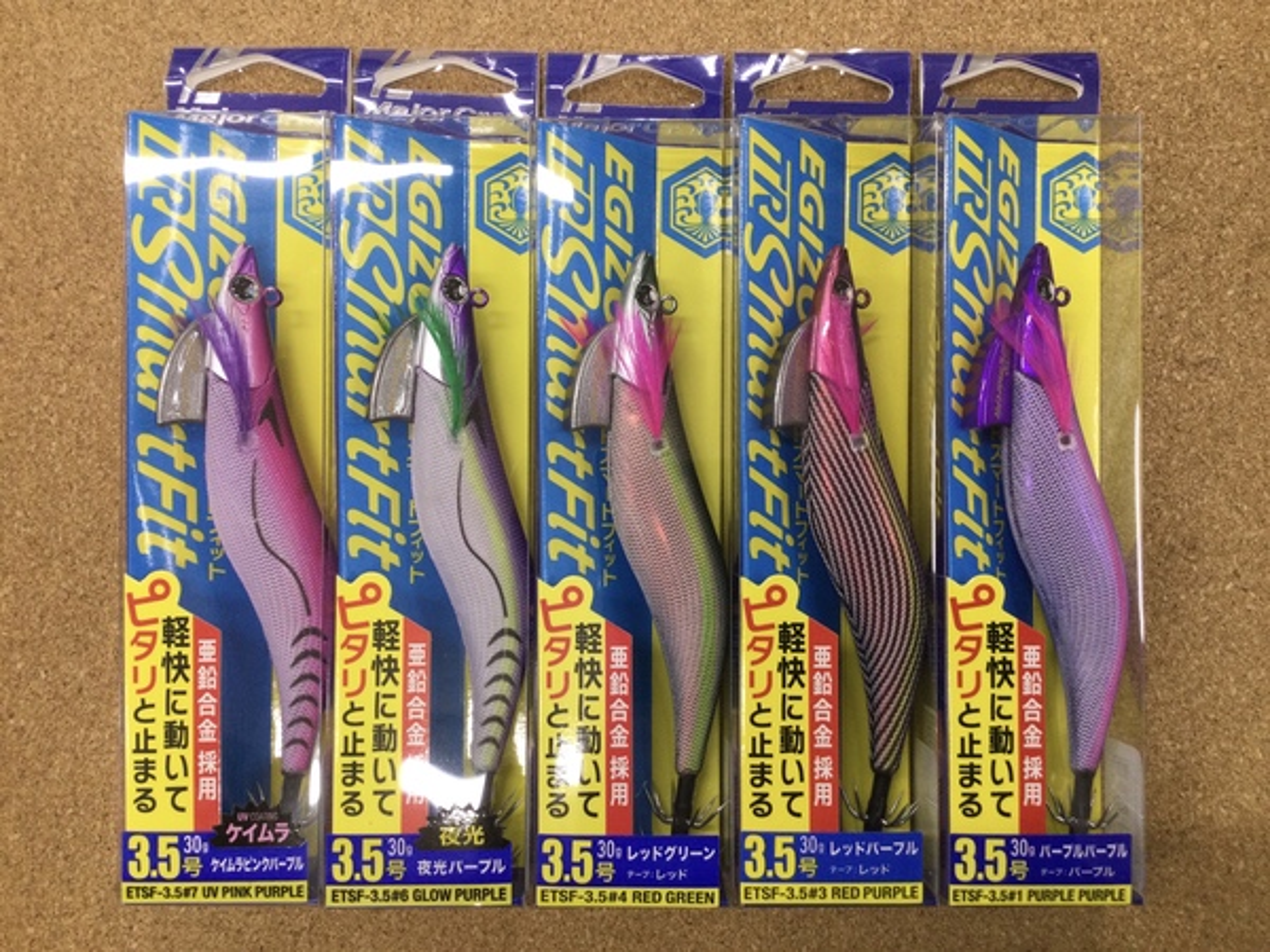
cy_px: 476
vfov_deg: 45.4
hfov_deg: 58.4
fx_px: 1137
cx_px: 635
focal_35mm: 31
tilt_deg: -88.1
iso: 32
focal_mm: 3.3
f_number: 2.4
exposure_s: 1/30
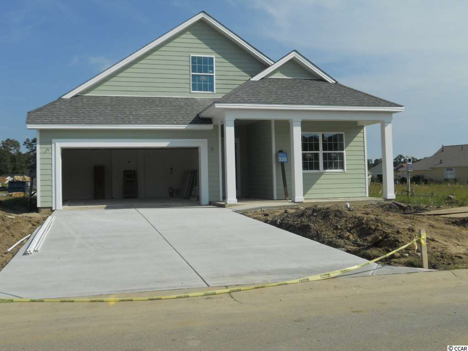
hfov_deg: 49.0
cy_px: 176
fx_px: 514
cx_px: 234
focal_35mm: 38
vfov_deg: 37.7
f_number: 3.9
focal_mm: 6.9
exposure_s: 1/1250
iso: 80
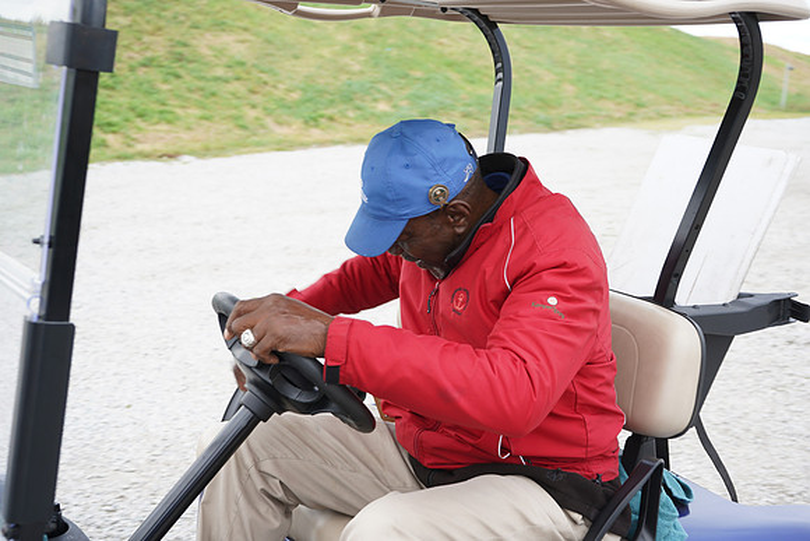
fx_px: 1058
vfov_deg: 28.7
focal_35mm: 47
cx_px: 405
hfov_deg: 41.9
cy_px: 270
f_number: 5.6
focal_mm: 47
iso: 160
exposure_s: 1/80
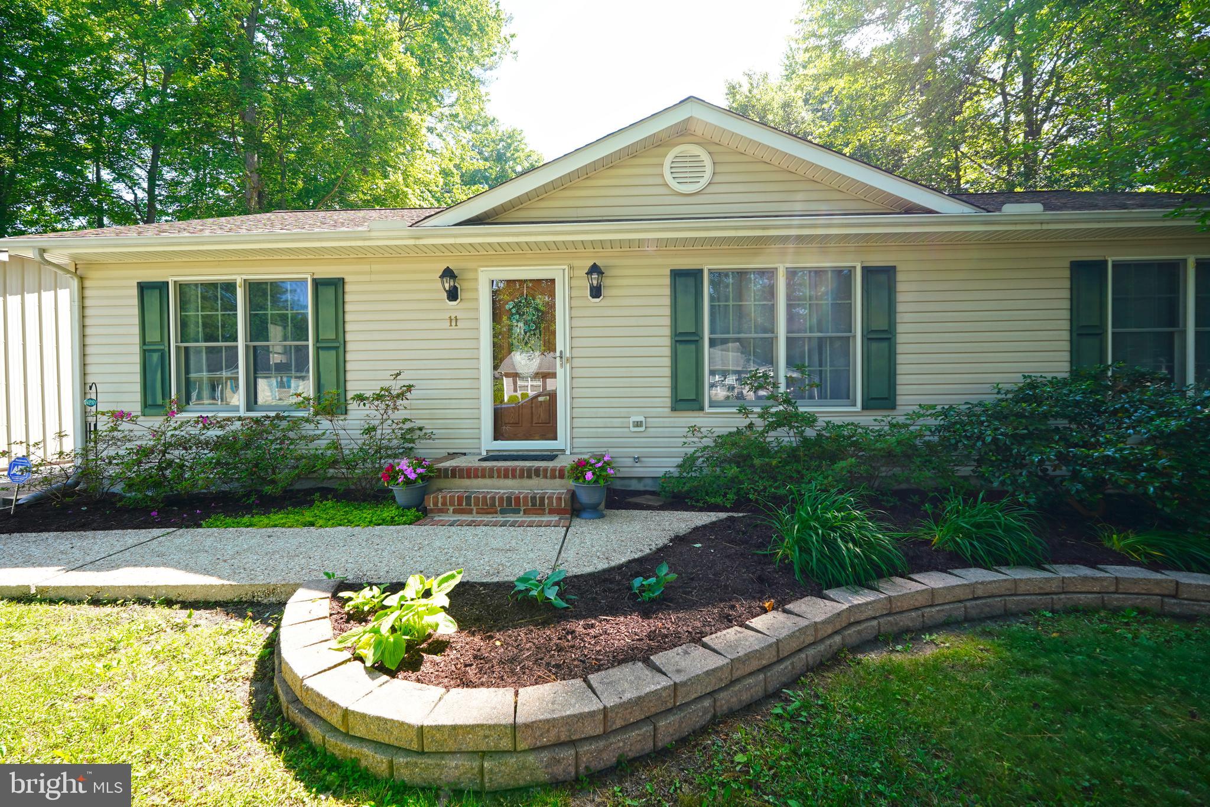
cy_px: 404
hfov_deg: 100.4
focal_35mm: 15
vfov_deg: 77.3
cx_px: 605
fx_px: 504
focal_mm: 10
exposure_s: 1/80
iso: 100
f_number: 4.5
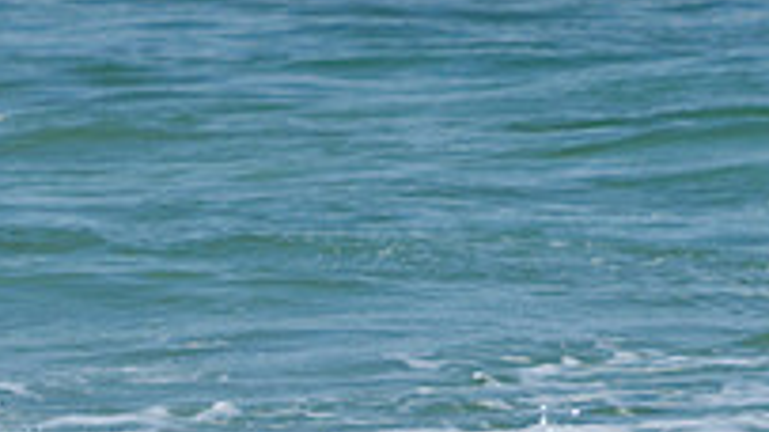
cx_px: 508
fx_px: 20179
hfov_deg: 2.2
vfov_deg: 1.2
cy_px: 612
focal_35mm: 990
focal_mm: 220
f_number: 5.6
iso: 220
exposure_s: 1/2000
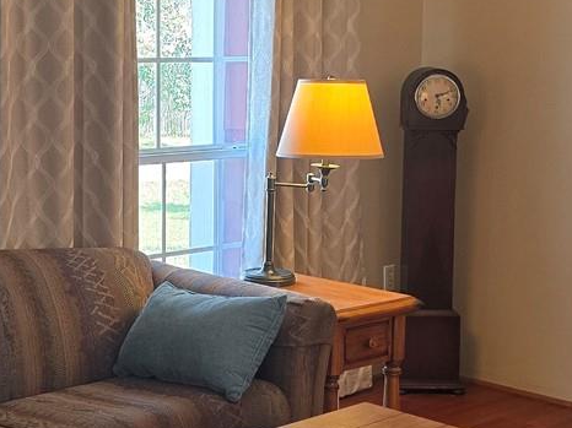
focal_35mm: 79
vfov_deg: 18.6
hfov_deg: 24.6
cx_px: 193
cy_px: 169
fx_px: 1305
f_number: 1.7
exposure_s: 1/120
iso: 160
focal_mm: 6.3
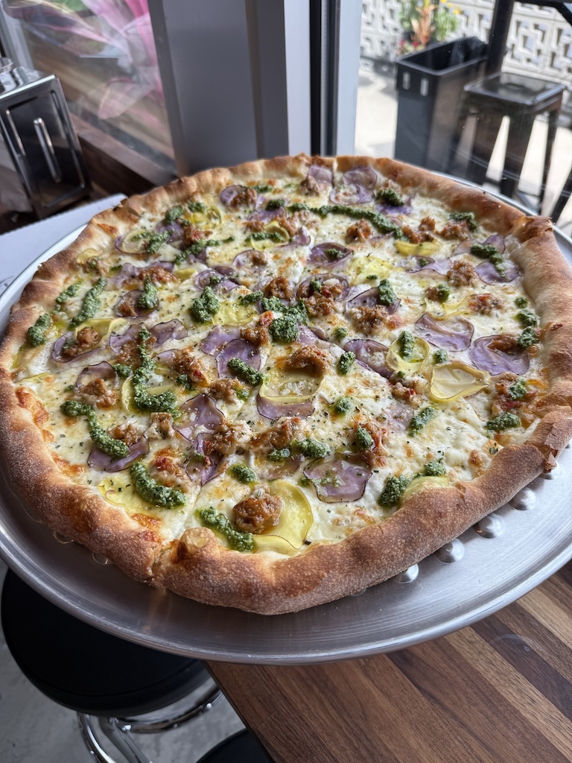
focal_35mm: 24
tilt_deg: -44.5
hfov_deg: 56.8
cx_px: 286
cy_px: 382
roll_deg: +3.7
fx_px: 529
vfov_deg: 71.6
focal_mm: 6.76
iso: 80
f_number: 1.78
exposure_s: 1/514
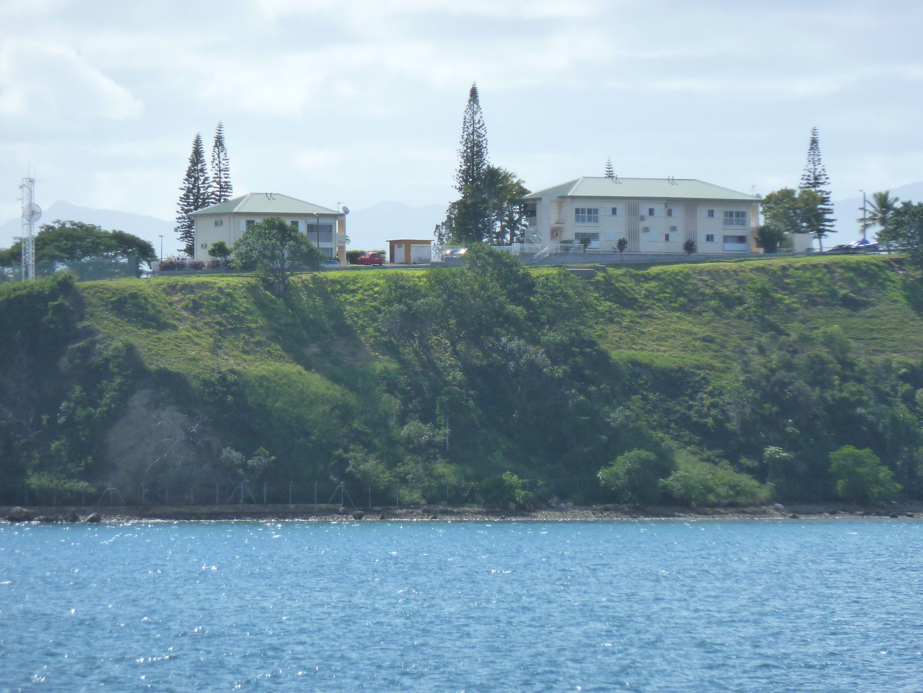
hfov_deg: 7.1
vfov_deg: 5.3
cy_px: 346
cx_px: 462
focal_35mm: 278
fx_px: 7413
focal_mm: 45.7
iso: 125
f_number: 4.8
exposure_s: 1/400
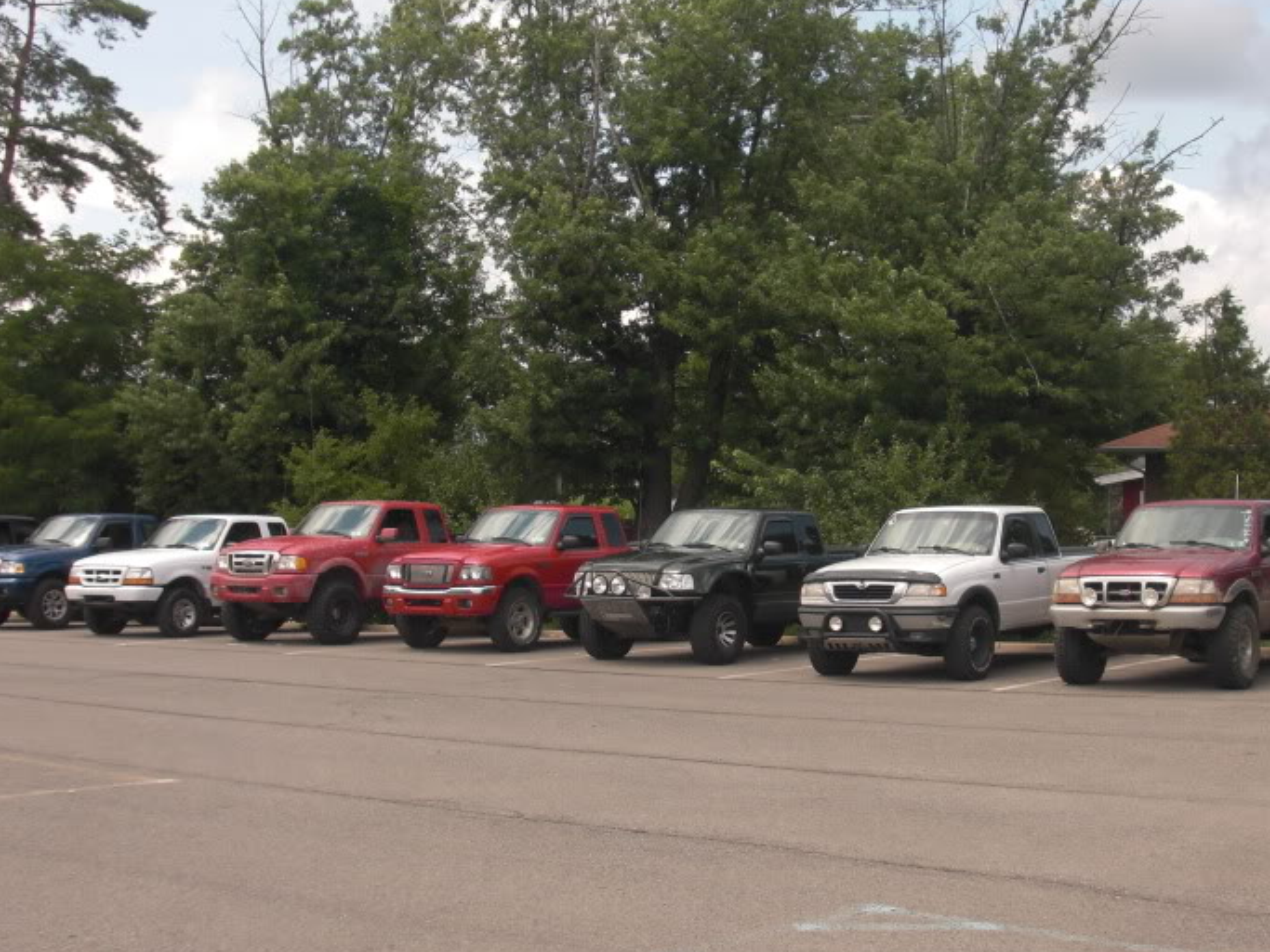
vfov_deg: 27.0
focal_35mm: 54
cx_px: 708
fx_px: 1981
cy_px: 528
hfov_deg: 35.5
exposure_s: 1/640
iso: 50
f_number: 2.8
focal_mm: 6.3
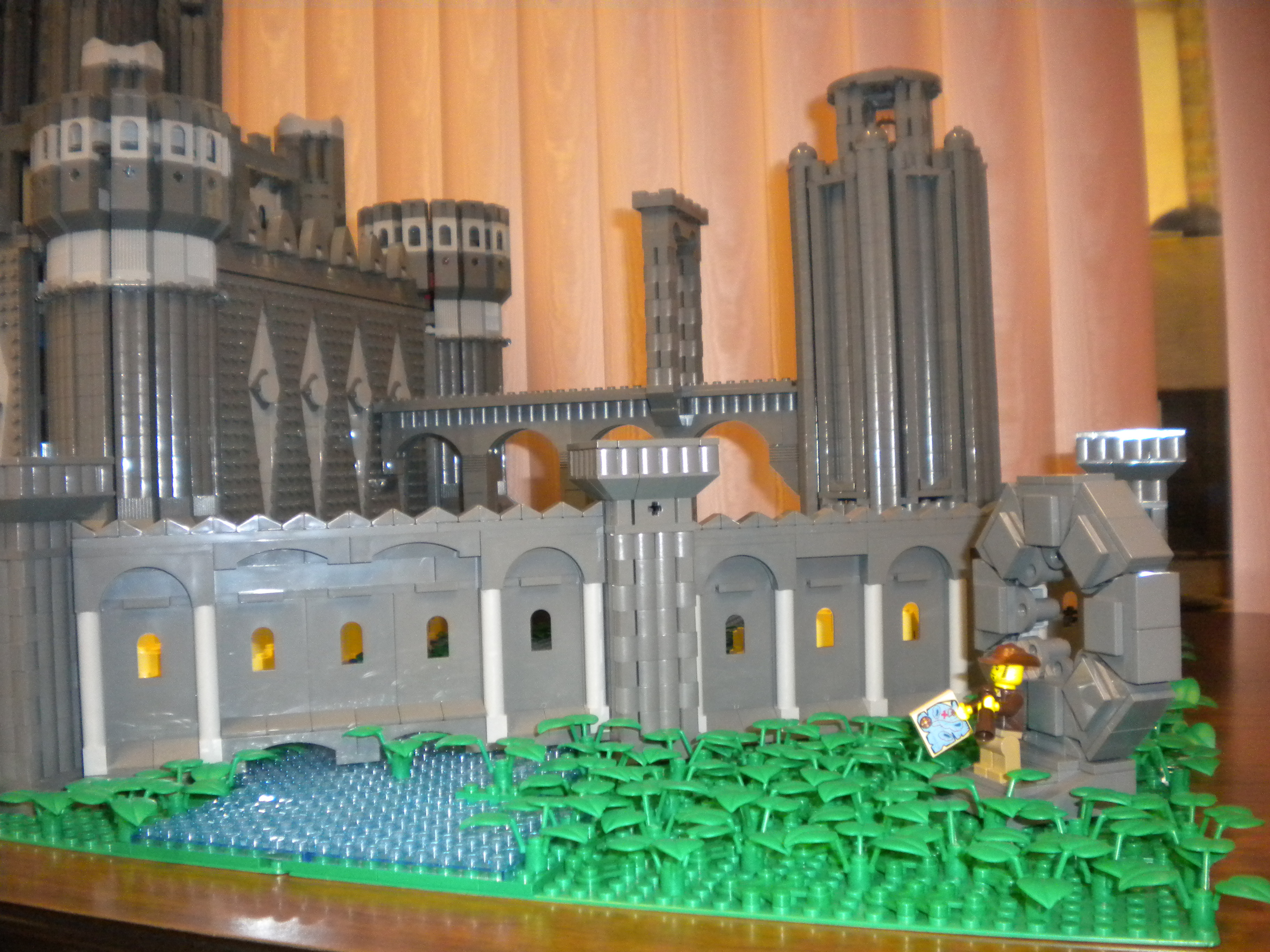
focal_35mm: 35
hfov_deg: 52.6
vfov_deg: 40.7
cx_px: 635
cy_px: 476
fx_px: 1284
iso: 400
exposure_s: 1/30
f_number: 3.1
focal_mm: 6.3
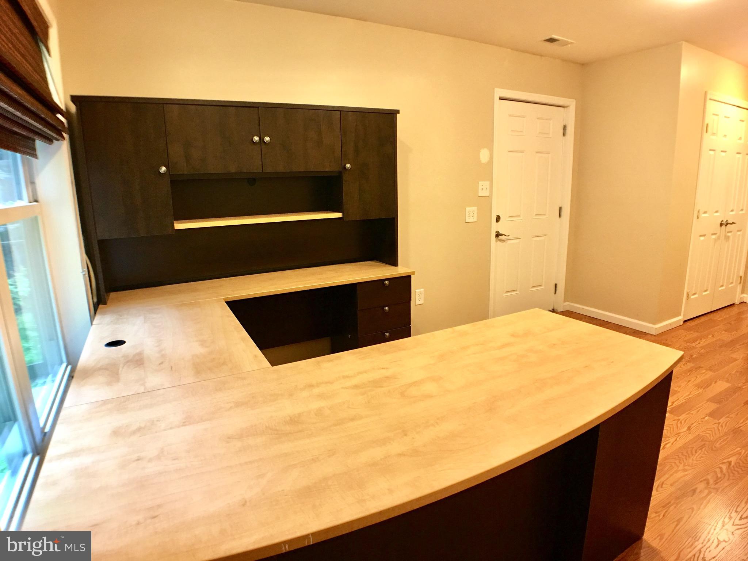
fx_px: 627
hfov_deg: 61.7
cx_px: 374
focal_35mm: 29
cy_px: 280
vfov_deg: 48.2
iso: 64
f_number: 2.2
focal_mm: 4.15
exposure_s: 1/15
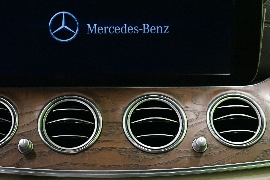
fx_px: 727
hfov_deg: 21.0
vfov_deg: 14.1
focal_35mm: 97
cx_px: 107
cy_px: 116
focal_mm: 43
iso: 6400
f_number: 4.5
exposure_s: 1/40
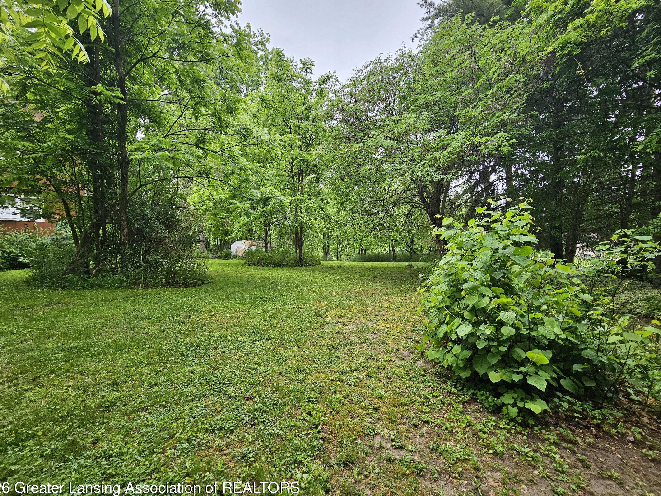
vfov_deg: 85.7
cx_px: 331
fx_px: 267
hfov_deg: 102.1
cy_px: 245
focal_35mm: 14
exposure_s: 1/180
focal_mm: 2.2
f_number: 2.2
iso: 50
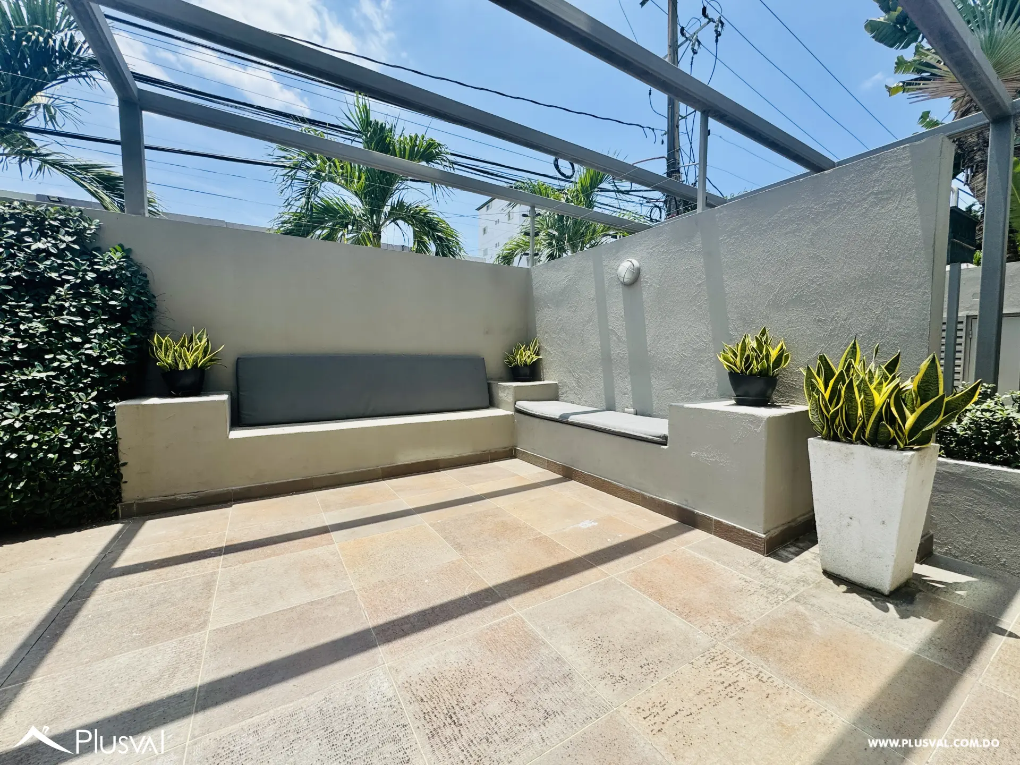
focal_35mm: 14
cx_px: 510
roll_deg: +1.0
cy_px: 382
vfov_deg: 85.7
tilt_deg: -2.8
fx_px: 413
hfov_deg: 102.1
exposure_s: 1/1178
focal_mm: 2.22
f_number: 2.2
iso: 40
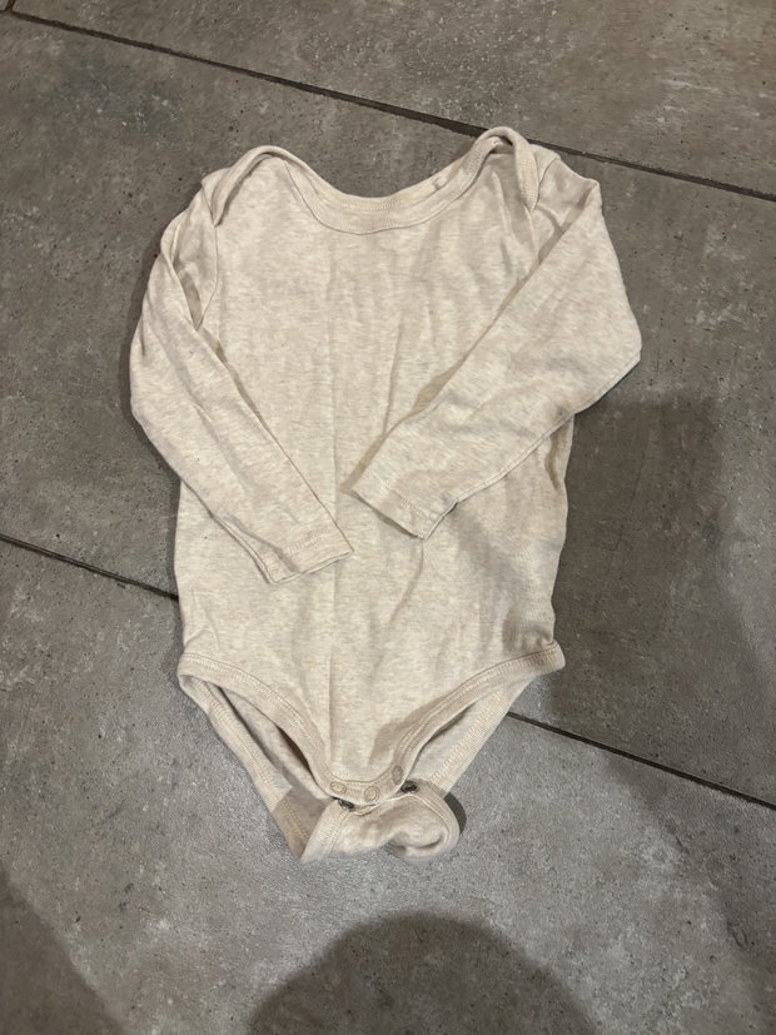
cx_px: 388
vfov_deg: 67.3
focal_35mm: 26
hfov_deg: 53.1
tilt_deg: -80.7
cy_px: 518
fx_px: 777
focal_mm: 5.96
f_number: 1.6
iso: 400
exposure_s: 1/59
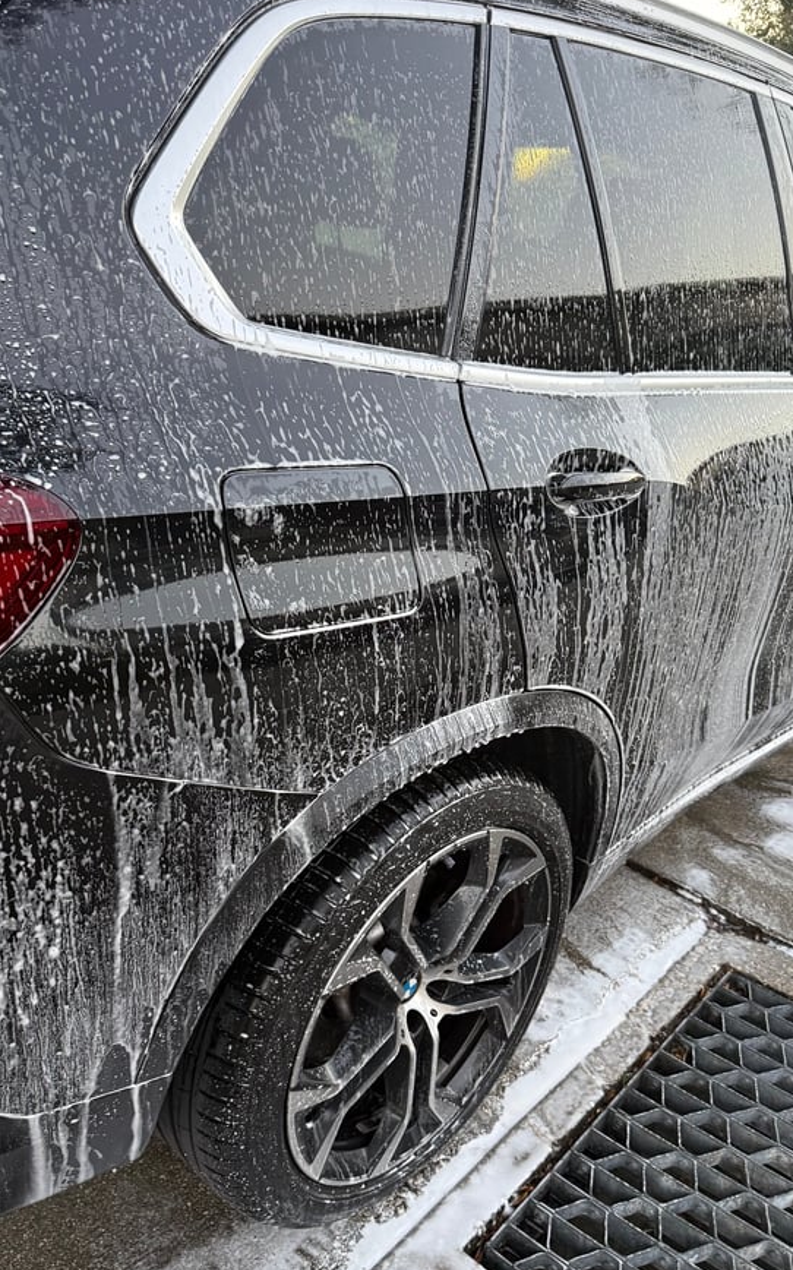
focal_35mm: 30
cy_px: 691
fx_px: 1038
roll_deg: -4.7
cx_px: 418
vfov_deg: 62.8
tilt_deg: -23.3
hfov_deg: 41.8
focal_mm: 6.76
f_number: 1.78
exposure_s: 1/60
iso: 200
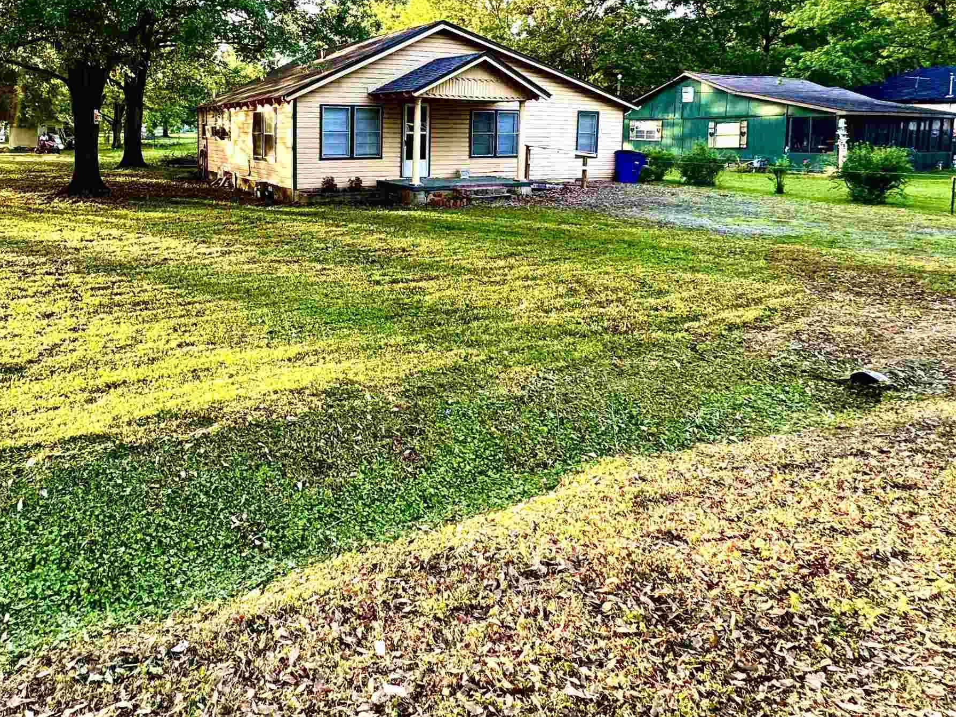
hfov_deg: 69.9
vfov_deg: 54.4
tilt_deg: -5.4
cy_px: 188
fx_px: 663
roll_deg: -0.9
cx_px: 333
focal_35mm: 24
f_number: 2.2
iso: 100
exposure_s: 1/99
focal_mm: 2.22
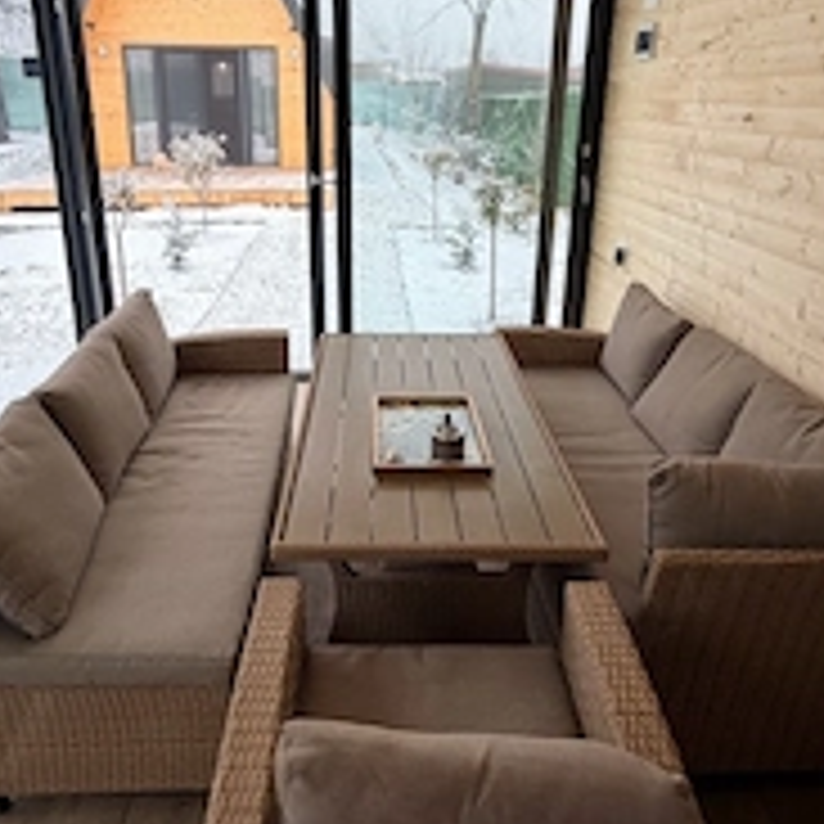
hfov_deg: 59.0
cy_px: 338
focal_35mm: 27
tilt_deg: -18.3
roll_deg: +0.9
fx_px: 727
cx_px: 378
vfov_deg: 58.7
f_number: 2.2
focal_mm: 2.22
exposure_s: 1/333
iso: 50
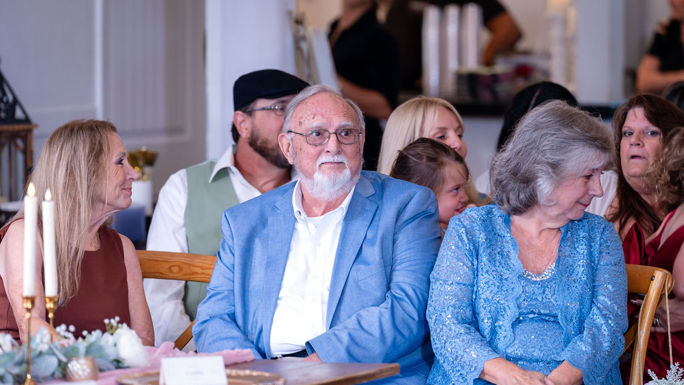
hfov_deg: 9.8
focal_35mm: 221
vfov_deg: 5.5
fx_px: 4008
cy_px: 192
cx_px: 352
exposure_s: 1/125
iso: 640
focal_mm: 200
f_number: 3.5
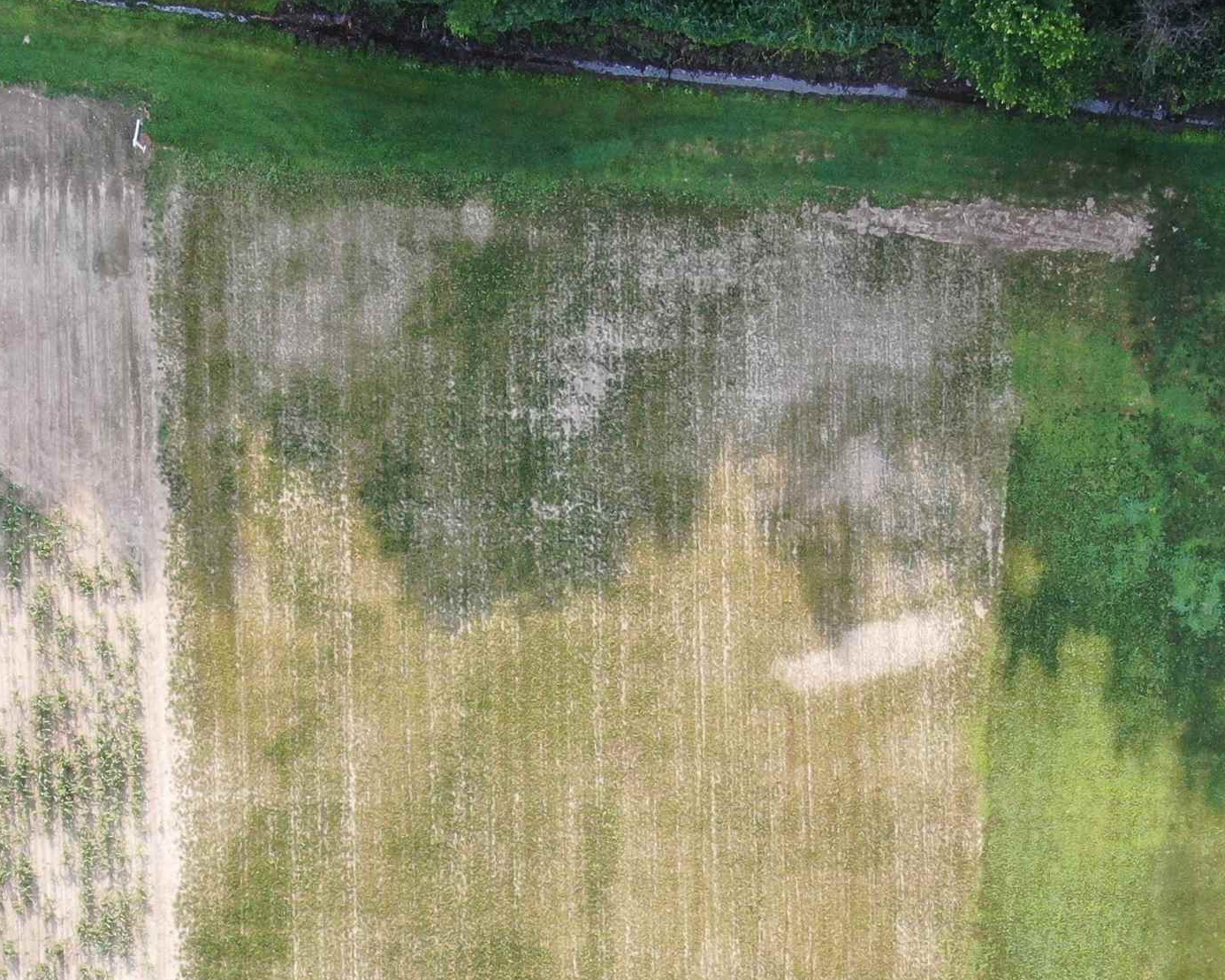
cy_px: 900
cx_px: 652
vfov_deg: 16.3
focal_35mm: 93
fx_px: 3372
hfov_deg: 20.6
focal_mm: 7.55
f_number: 3.6
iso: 100
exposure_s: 1/120
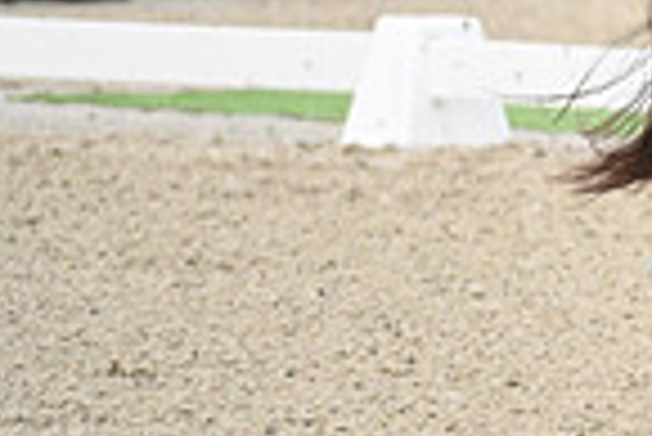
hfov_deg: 1.3
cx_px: 1241
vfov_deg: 0.9
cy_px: -353
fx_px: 28952
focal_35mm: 1597
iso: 2500
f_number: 4.5
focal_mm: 400
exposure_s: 1/1250
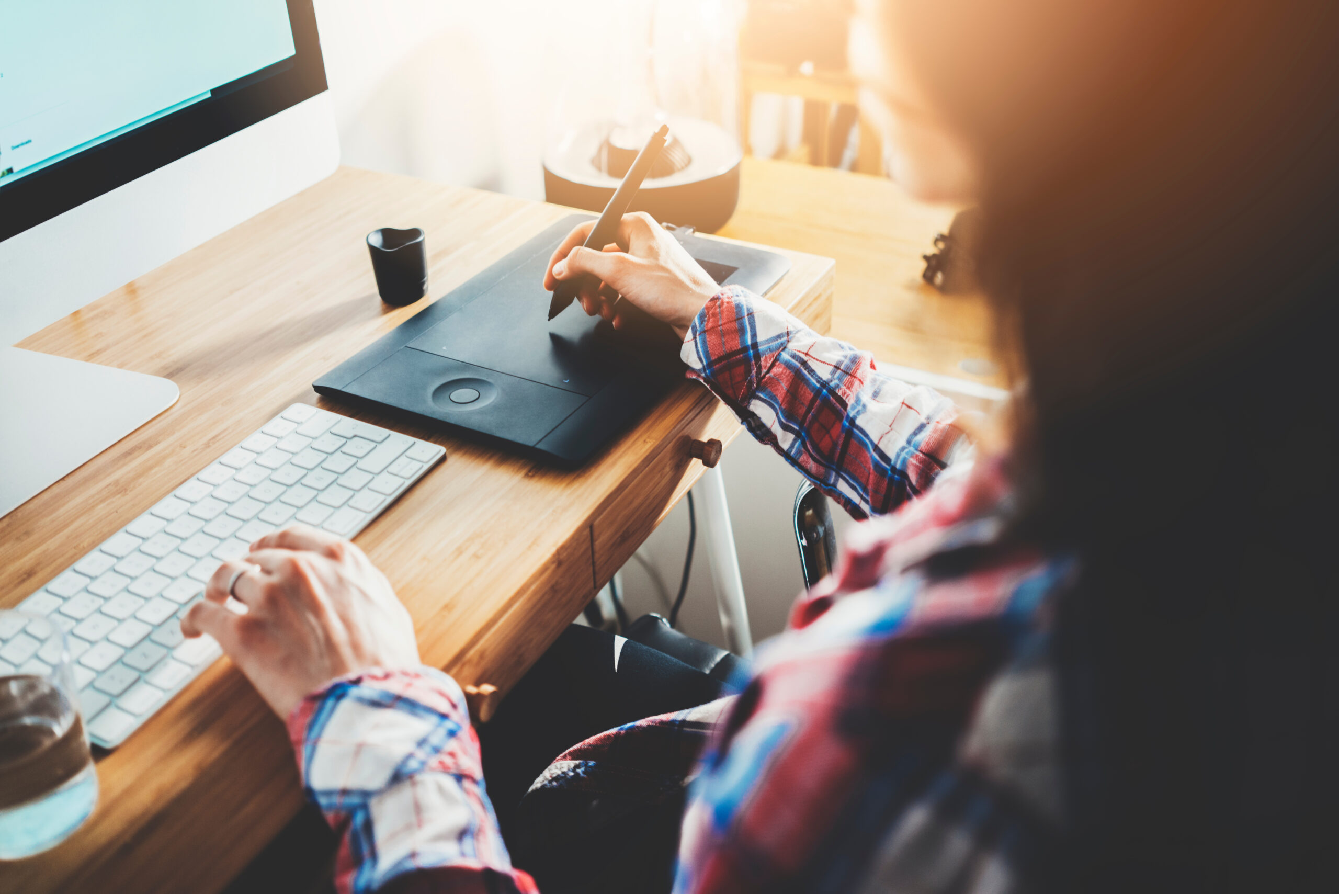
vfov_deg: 37.9
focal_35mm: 35
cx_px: 670
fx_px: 1302
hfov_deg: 54.4
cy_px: 447
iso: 640
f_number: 2.8
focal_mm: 35
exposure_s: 1/60
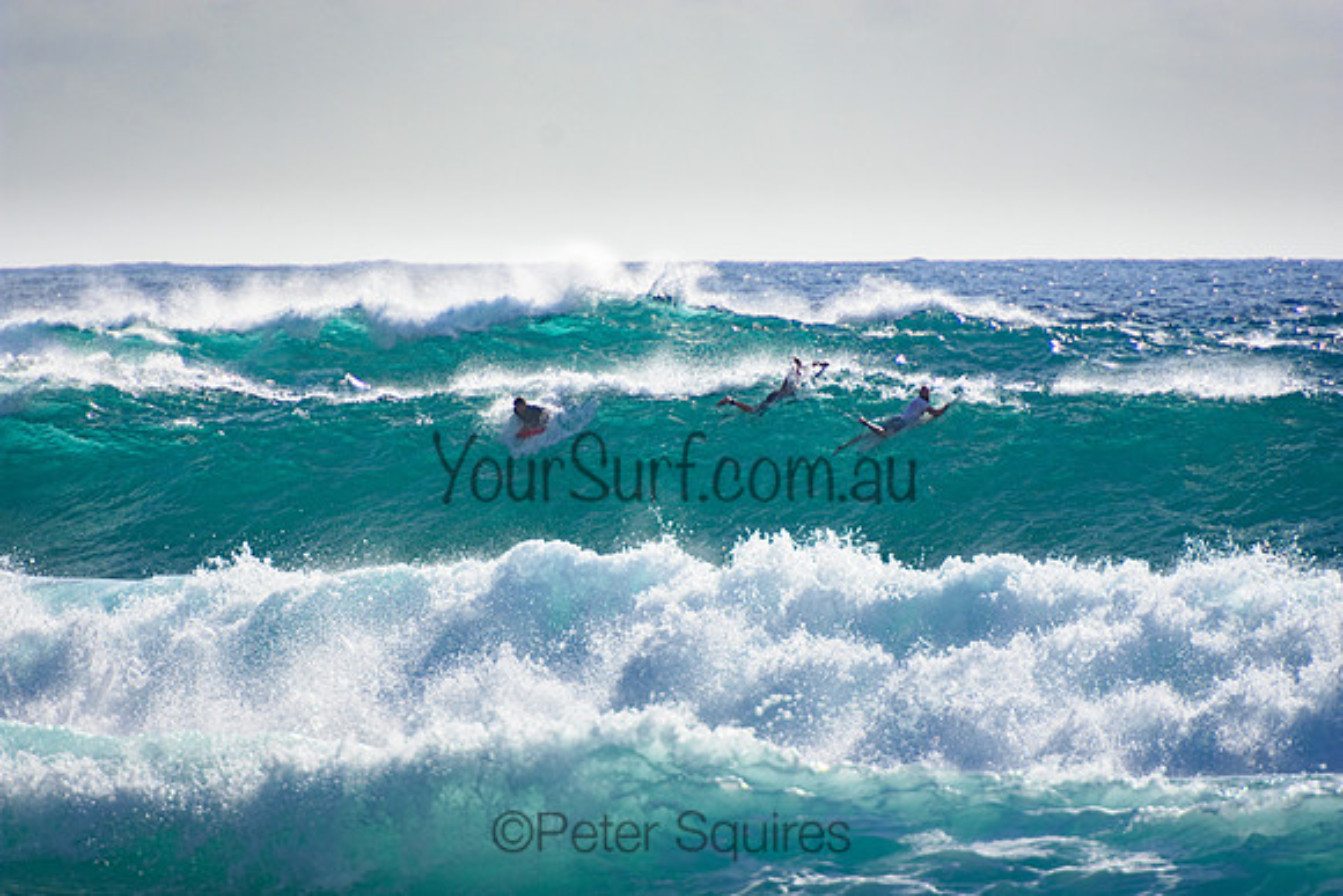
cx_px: 672
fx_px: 22388
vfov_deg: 2.3
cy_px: 448
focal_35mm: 600
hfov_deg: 3.4
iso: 250
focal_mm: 400
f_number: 5.6
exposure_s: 1/2000
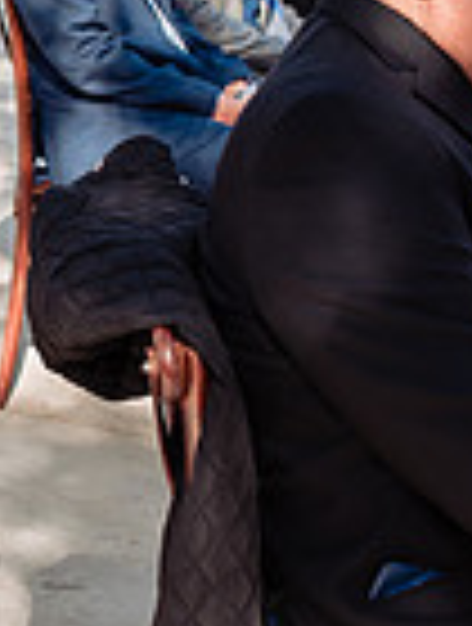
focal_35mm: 140
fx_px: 2534
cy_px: 106
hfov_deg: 10.4
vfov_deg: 14.0
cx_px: -139
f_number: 4
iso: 100
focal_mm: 35
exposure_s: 1/160
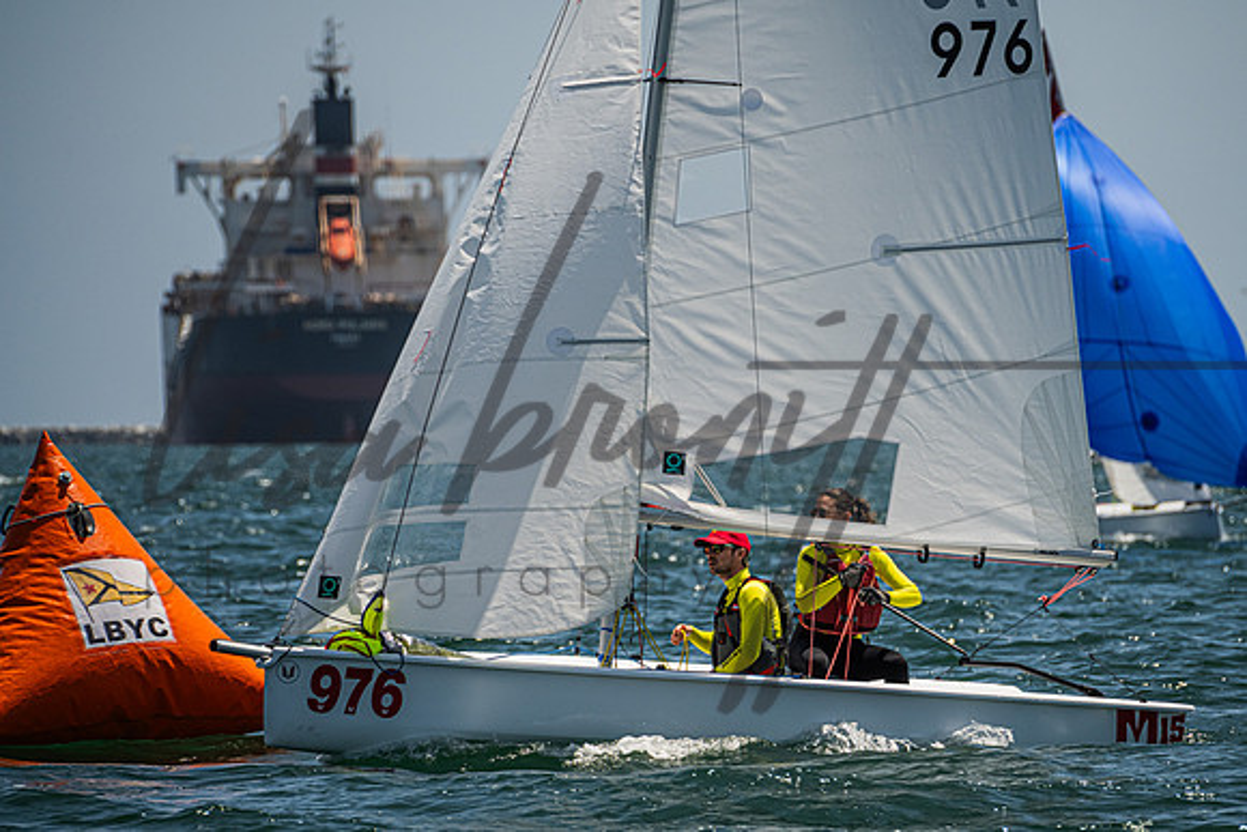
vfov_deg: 3.4
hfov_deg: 5.0
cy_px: 500
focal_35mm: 409
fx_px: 14158
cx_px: 749
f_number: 8
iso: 400
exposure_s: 1/3200
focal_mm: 340
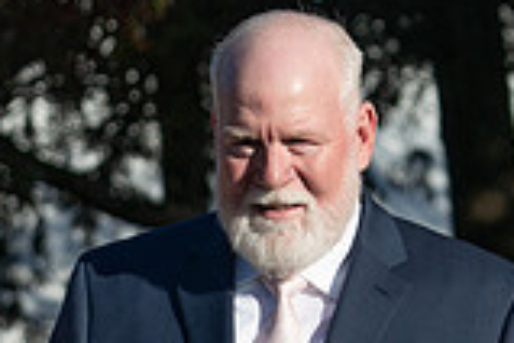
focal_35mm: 270
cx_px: 162
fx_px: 3855
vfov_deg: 5.1
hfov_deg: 7.6
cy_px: 507
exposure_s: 1/1250
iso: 100
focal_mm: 70
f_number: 4
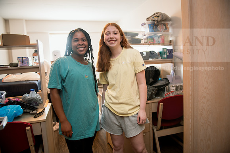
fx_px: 153
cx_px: 115
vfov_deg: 53.2
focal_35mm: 24
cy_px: 76
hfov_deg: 73.7
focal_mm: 24
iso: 400
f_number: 3.2
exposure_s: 1/40
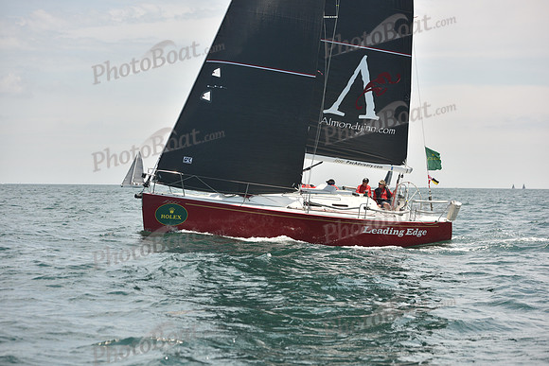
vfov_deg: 17.1
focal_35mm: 80
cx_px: 274
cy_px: 183
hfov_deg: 25.4
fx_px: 1220
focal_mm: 80
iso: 320
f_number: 5
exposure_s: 1/1250
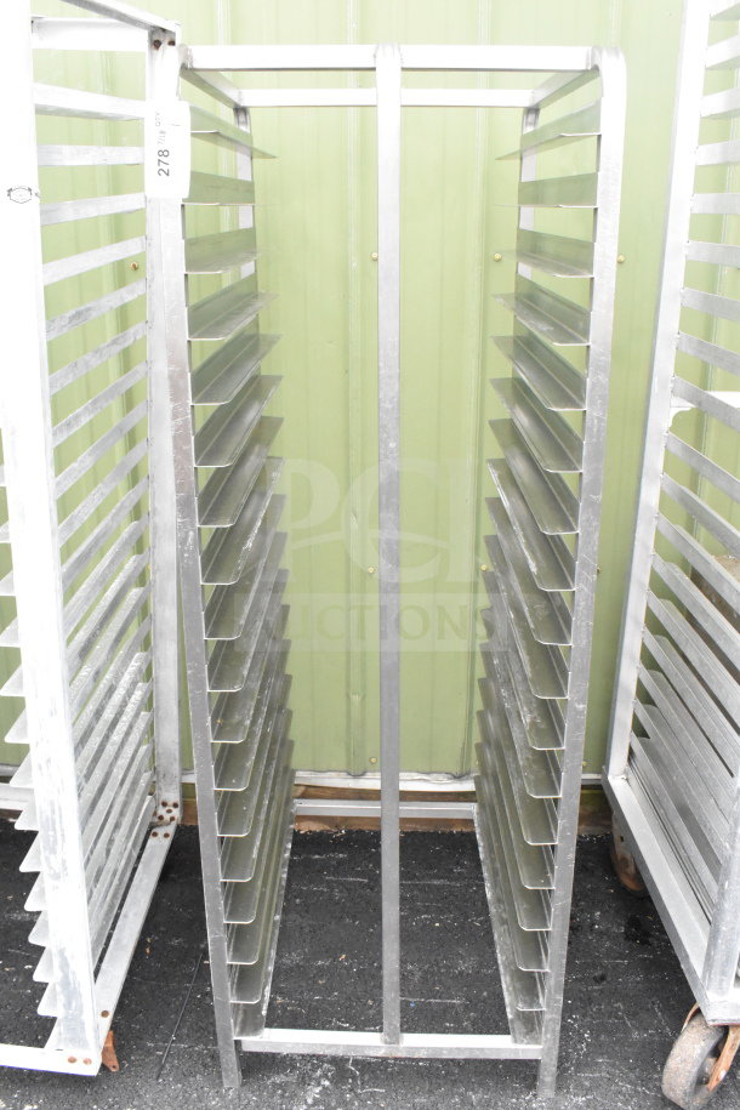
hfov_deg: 41.7
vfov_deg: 59.5
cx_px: 370
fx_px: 971
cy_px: 555
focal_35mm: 32
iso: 6400
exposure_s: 1/500
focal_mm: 21
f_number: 11
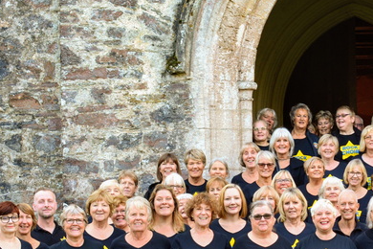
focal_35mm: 119
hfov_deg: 17.0
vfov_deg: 11.4
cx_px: 325
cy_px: 246
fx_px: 1236
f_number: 10
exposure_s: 1/50
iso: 400
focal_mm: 31
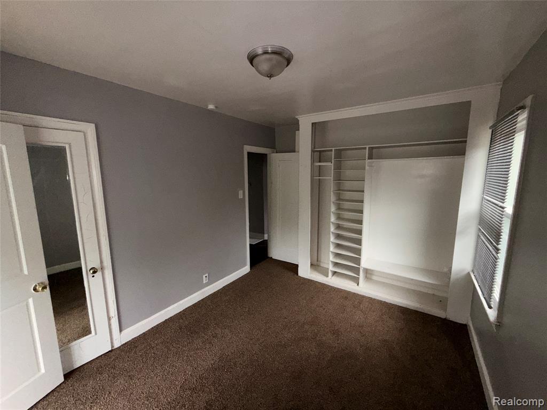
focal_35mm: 14
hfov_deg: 102.1
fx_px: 221
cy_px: 205
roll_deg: +0.2
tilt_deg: -7.6
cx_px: 274
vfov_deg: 85.7
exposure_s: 1/65
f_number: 2.2
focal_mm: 2.22
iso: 100
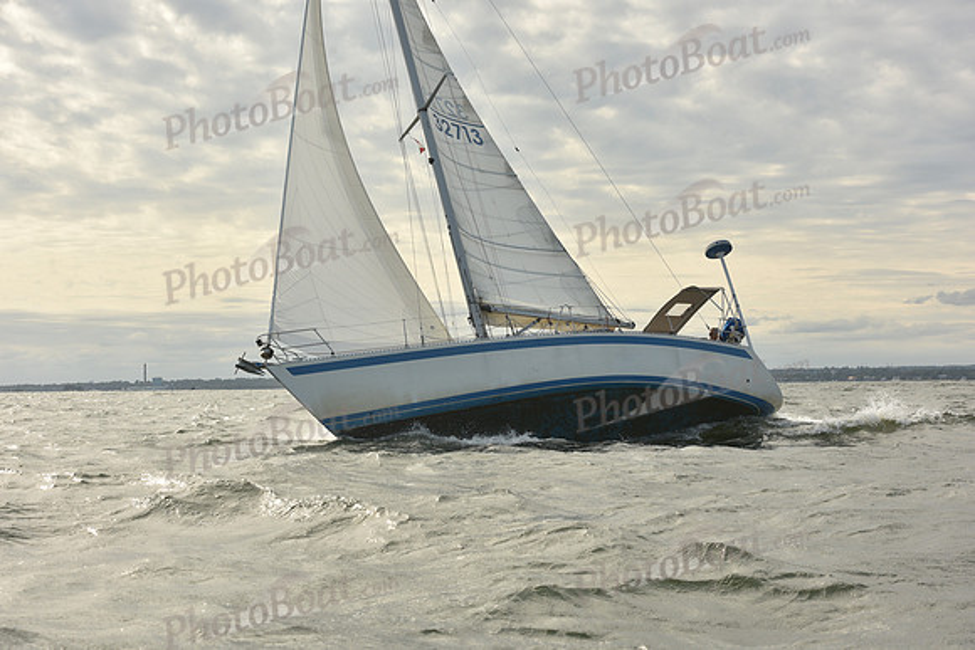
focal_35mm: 70
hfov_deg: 28.8
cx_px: 488
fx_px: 1896
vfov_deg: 19.5
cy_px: 325
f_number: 9
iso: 250
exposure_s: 1/800
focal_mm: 70
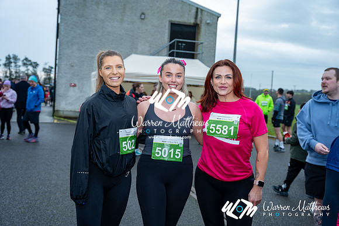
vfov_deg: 34.2
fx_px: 367
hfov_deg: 49.5
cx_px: 170
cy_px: 113
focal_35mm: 39
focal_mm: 39
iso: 100
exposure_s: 1/200
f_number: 4
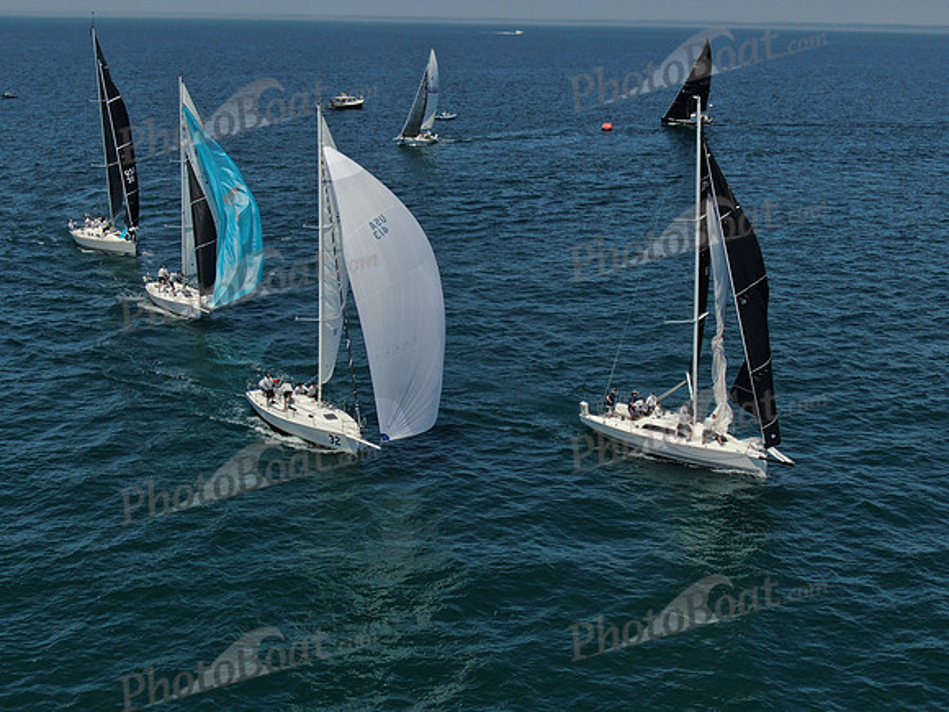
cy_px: 356
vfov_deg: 30.3
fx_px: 1316
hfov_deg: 39.7
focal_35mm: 48
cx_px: 474
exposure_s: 1/1600
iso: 100
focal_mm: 8.6
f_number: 3.8
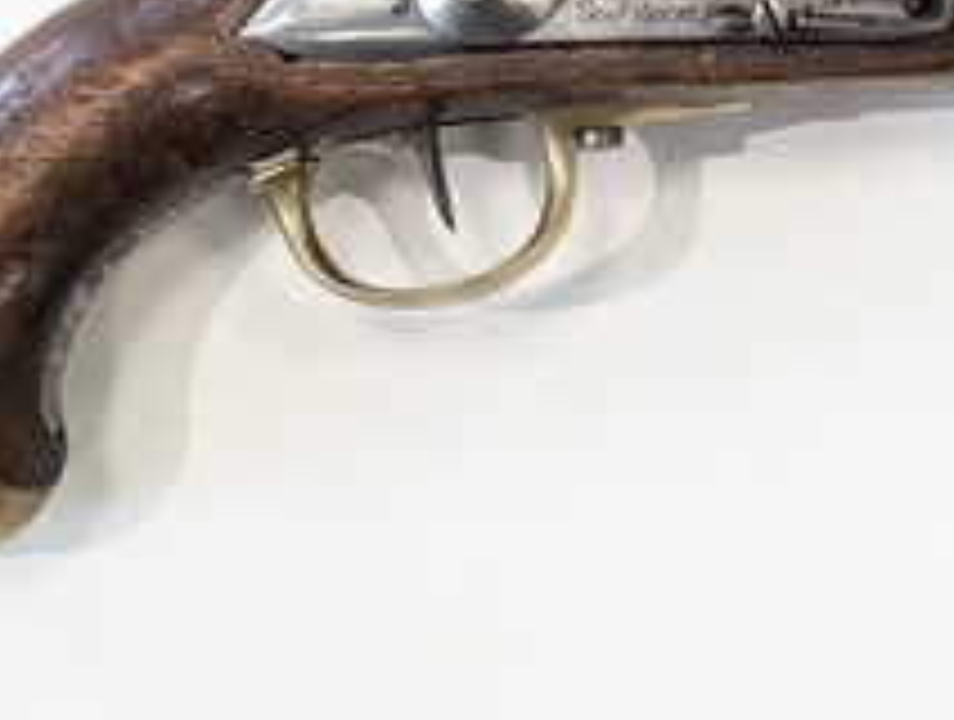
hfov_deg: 17.2
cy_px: 180
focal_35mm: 113
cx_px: 760
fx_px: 3121
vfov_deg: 13.1
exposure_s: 1/99.9
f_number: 1.85
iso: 243
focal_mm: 6.81
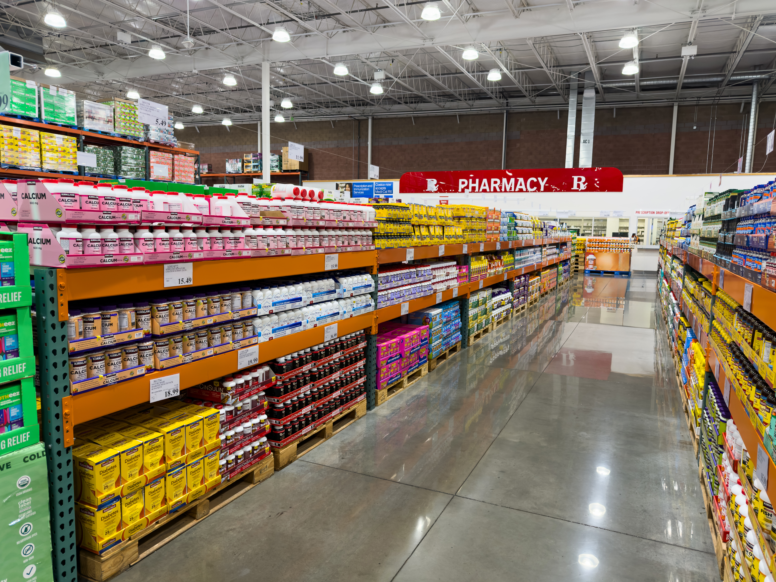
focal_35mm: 24
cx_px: 388
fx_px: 538
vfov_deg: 56.8
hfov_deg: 71.6
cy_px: 291
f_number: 1.8
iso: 160
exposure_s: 1/125
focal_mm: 6.8
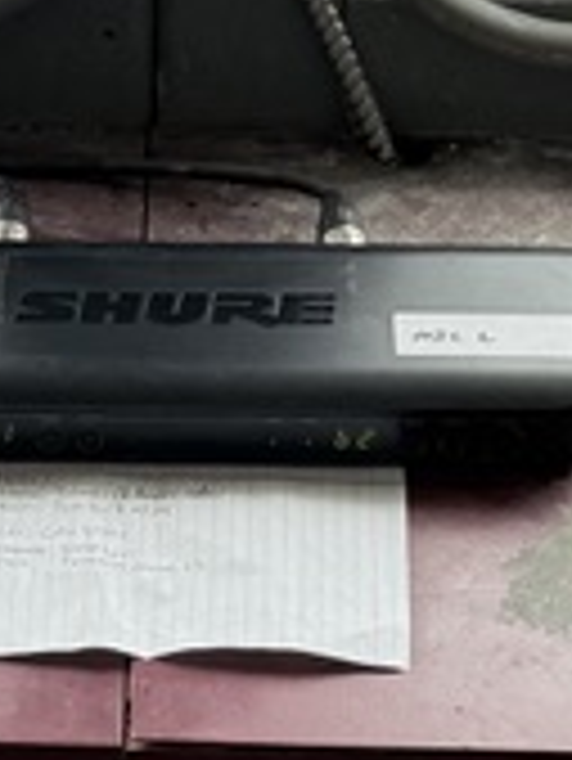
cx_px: 72
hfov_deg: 10.2
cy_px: 935
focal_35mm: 145
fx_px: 3191
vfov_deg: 13.2
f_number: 1.78
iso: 100
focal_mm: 6.76
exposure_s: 1/665
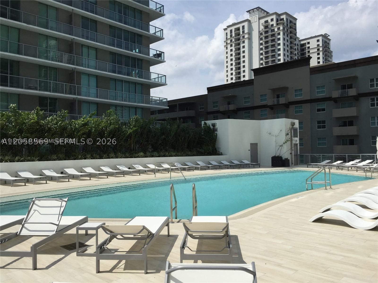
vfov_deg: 48.2
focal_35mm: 29
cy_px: 142
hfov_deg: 61.7
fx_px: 317
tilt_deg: +1.0
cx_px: 189
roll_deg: +0.5
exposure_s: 1/3597
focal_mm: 4.15
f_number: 2.2
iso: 32
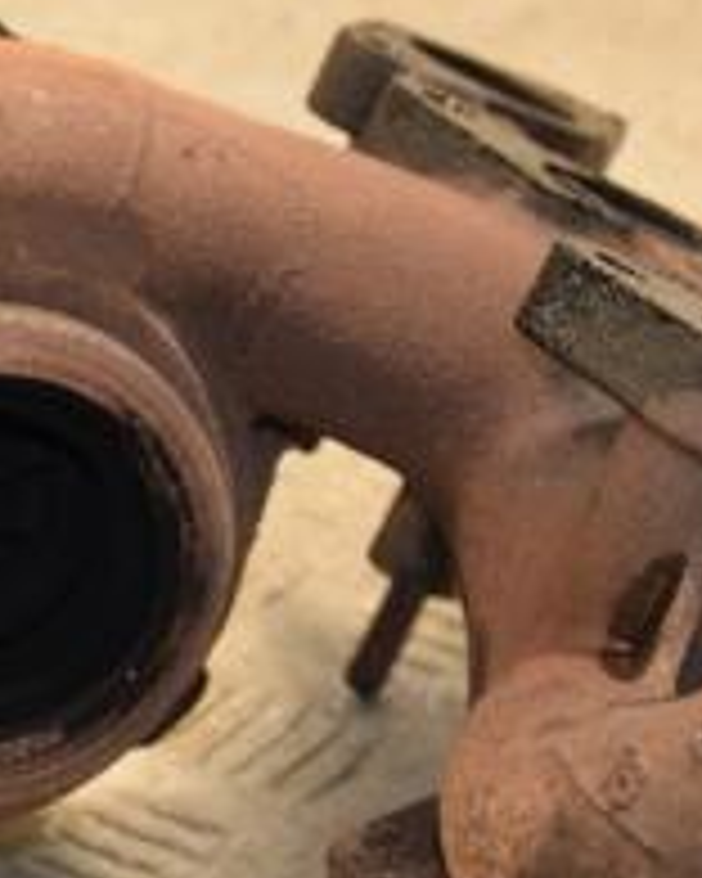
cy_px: 522
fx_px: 5402
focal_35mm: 208
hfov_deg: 7.4
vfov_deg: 9.3
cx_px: -22
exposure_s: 1/125
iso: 800
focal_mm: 48
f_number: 4.8
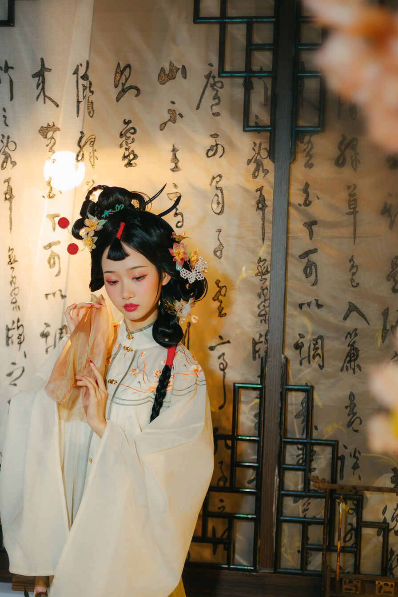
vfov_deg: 29.9
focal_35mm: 67
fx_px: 1110
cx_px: 143
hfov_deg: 20.3
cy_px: 387
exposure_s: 1/125
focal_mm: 50
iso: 100
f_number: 1.8
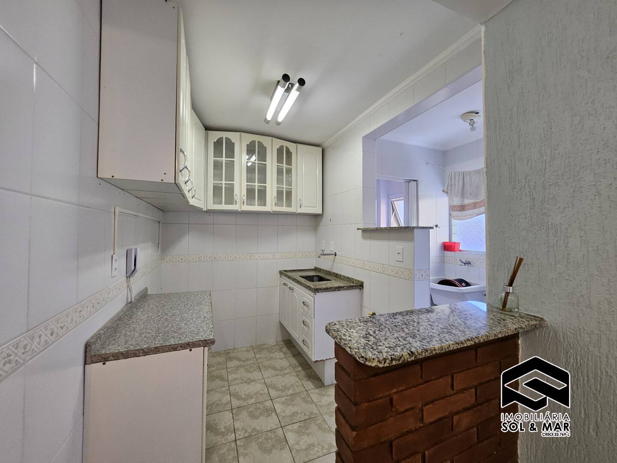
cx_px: 308
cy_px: 232
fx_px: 232
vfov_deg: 89.9
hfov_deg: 106.2
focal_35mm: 13
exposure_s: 1/60
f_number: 2.2
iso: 200
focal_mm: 1.7
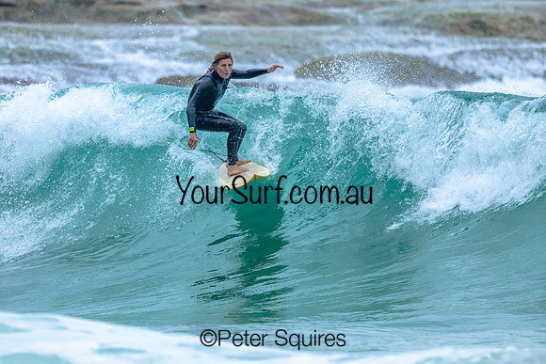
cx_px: 275
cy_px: 178
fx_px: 16681
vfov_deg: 1.3
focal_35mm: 1100
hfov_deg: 1.9
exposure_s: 1/2500
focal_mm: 800
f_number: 6.3
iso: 400
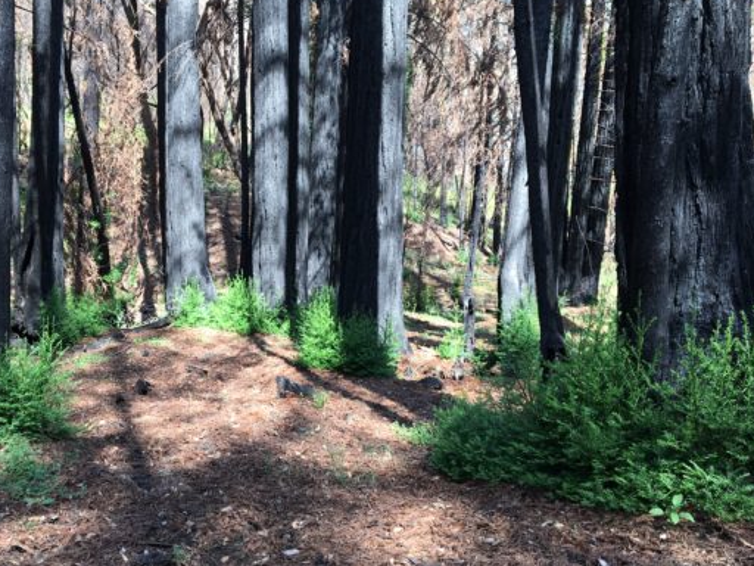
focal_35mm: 34
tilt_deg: -6.6
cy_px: 287
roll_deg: -3.0
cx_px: 317
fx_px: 741
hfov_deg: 53.7
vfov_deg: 41.8
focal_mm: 4.15
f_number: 2.2
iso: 25
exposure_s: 1/124
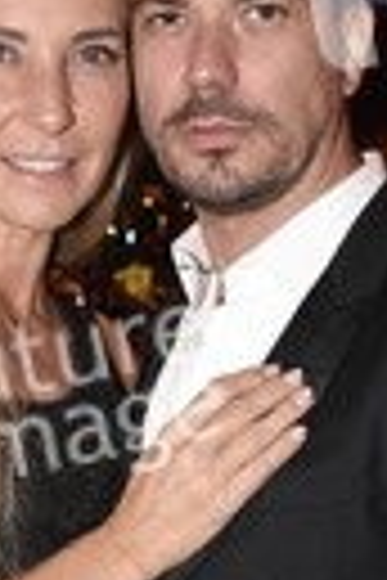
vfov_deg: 20.8
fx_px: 1500
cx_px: 122
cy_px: 638
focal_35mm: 93
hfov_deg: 14.7
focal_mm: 30
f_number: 6.3
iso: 2000
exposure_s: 1/60
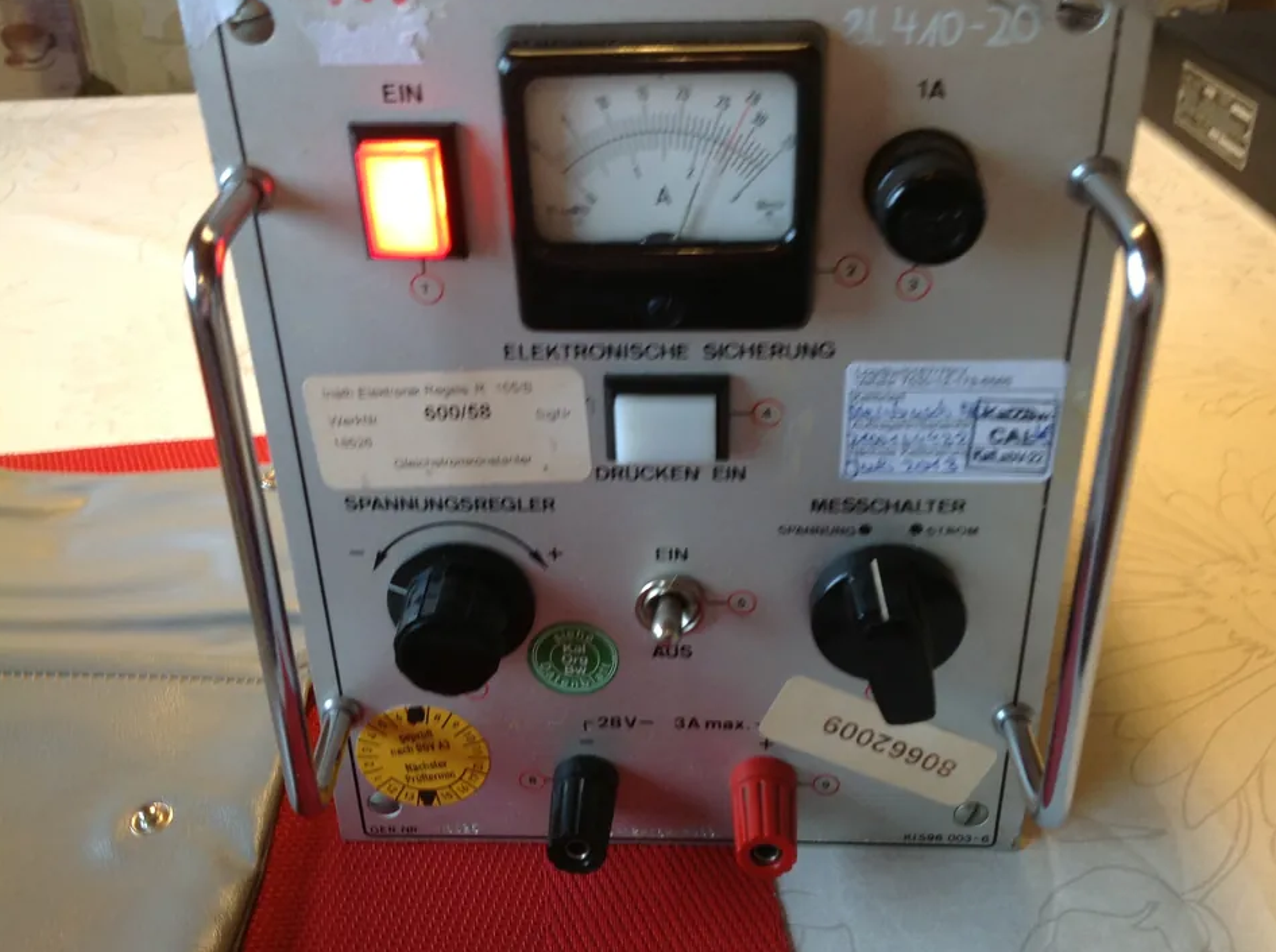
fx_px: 1361
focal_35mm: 37
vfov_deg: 38.5
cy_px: 452
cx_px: 651
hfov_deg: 50.2
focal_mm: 4.28
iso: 64
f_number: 2.4
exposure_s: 1/15
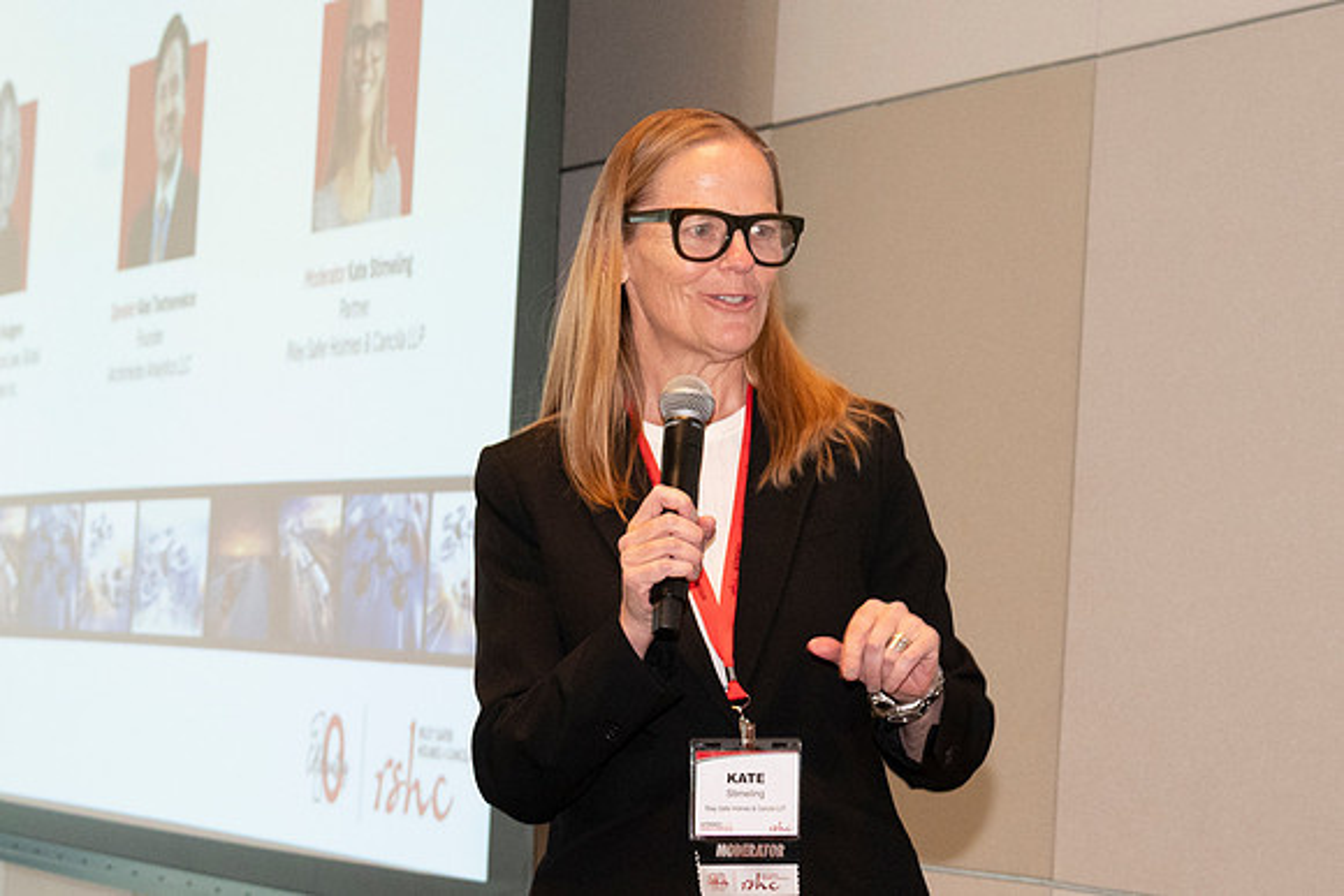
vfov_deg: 11.1
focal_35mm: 123
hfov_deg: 16.6
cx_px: 806
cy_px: 414
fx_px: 4606
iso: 2000
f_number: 8
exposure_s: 1/80
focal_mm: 68
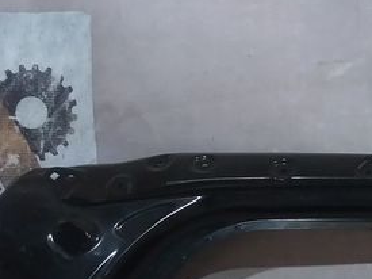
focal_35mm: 102
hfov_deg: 17.9
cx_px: 501
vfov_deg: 14.1
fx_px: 1096
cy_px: 328
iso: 125
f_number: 1.9
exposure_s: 1/33
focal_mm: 3.7
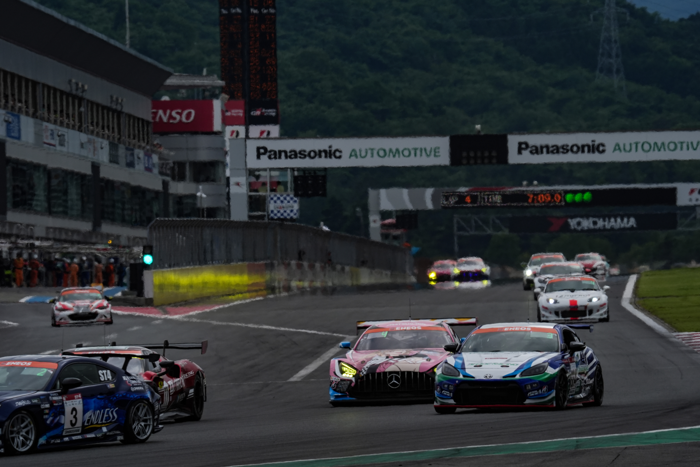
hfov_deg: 3.4
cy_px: 234
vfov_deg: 2.3
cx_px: 350
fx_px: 11666
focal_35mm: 600
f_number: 16
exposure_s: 1/800
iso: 500
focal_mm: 600
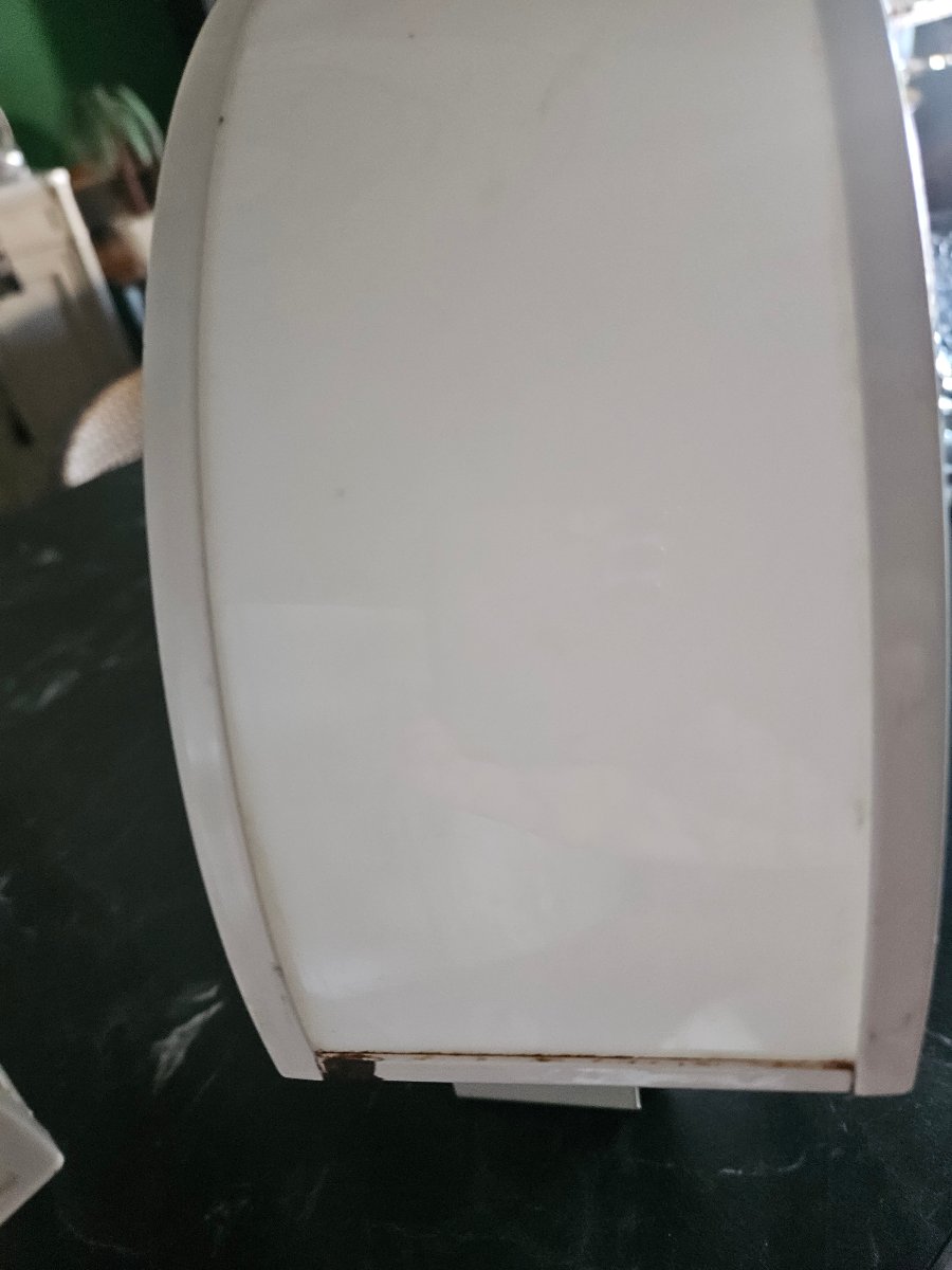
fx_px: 843
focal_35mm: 23
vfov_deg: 73.9
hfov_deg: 58.9
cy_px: 635
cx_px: 476
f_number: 1.8
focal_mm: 5.4
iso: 640
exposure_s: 1/25
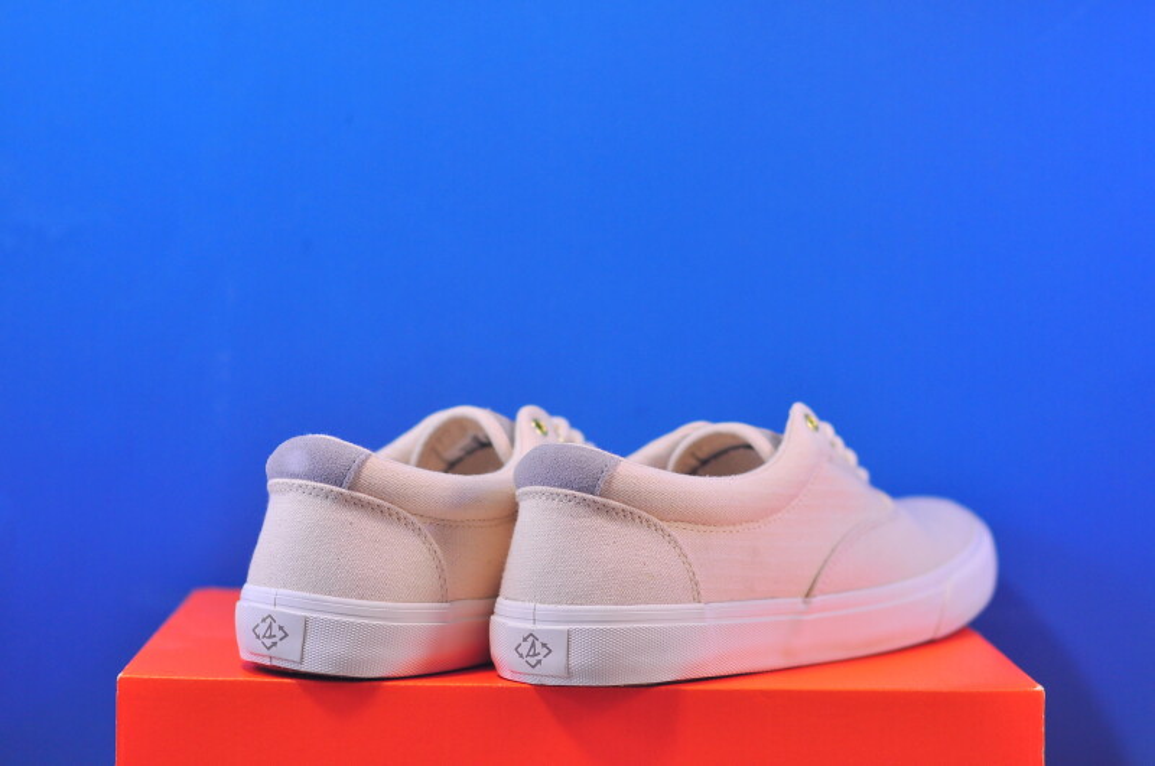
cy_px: 383
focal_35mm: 75
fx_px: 2403
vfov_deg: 18.1
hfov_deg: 27.0
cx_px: 578
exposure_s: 1/320
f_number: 2.5
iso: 250
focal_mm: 50
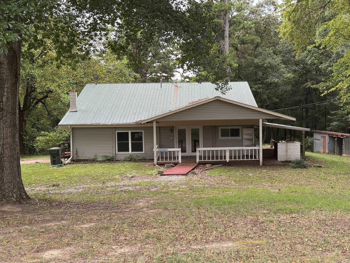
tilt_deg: -4.3
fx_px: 485
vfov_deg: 30.3
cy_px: 132
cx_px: 175
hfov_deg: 39.7
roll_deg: +0.7
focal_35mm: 48
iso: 64
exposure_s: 1/274
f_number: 1.78
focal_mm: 6.76
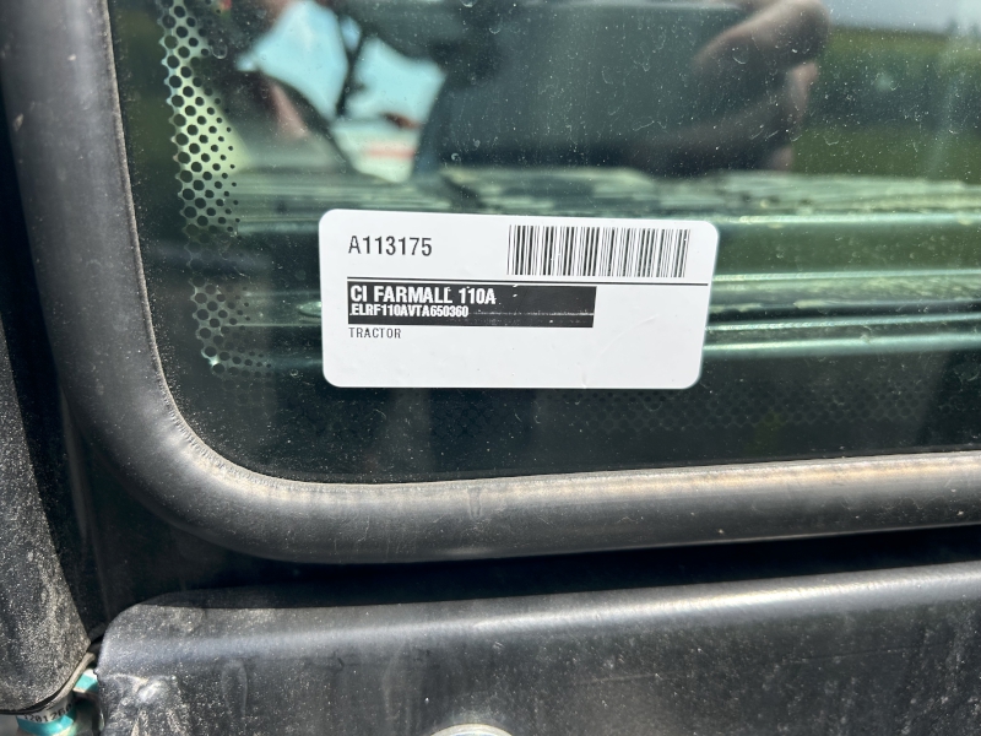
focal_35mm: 26
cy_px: 368
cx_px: 490
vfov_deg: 53.1
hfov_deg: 67.3
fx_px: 737
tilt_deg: -12.9
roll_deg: -1.7
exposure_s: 1/1934
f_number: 1.5
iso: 50
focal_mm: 5.7
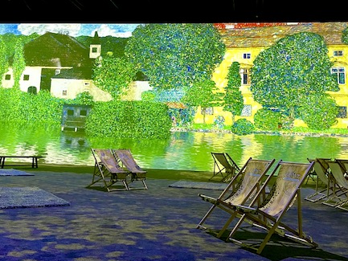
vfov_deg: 39.5
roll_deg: -0.2
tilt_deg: +6.6
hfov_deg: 51.3
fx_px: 362
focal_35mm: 36
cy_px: 101
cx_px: 190
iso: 500
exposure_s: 1/40
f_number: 1.6
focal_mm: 5.1
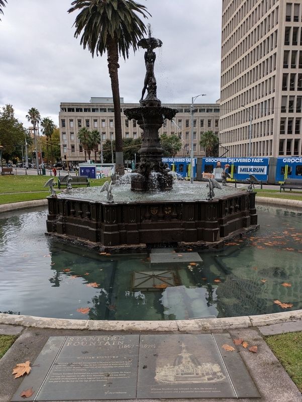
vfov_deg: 69.4
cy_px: 201
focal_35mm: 25
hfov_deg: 54.9
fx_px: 291
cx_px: 151
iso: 52
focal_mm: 5.43
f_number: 1.89
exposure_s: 1/1076
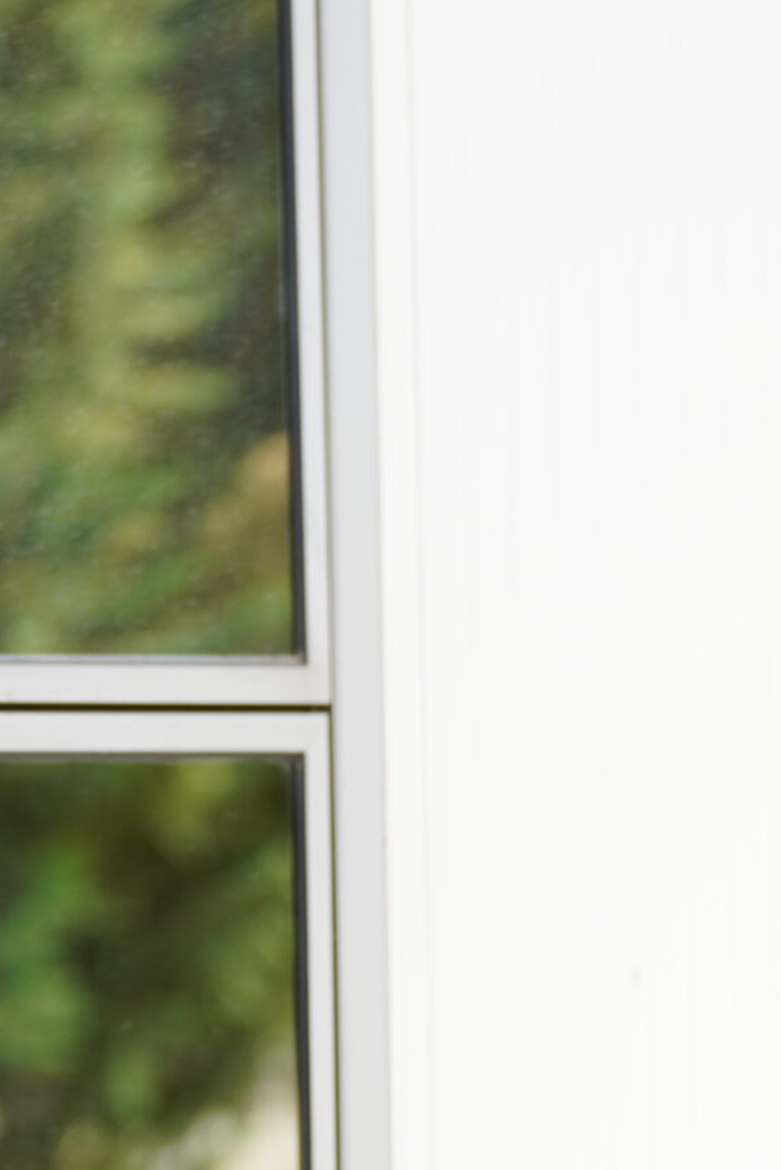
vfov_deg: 5.4
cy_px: 1217
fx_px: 12295
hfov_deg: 3.6
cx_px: 826
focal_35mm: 378
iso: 160
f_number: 2.8
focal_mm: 129
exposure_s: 1/250
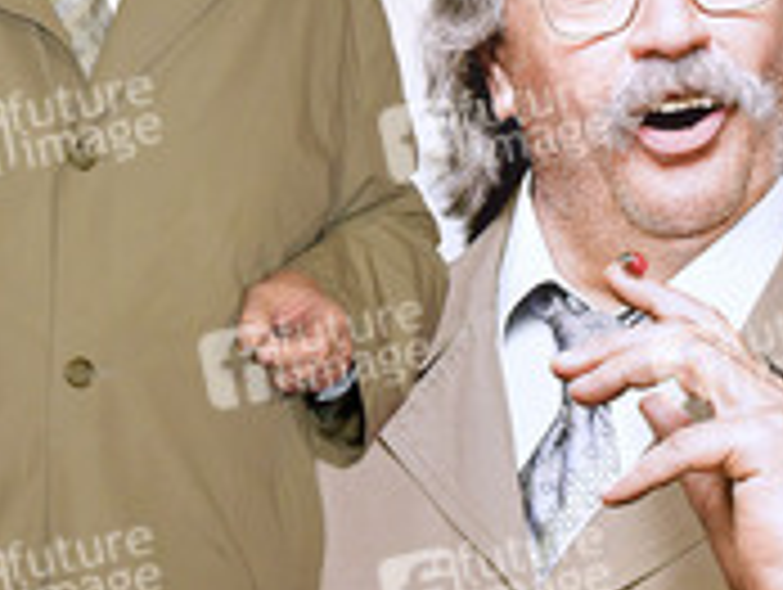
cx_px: -74
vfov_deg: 16.7
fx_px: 1971
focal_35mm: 87
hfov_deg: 21.4
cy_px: 18
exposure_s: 1/200
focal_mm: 35
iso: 1250
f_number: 6.3
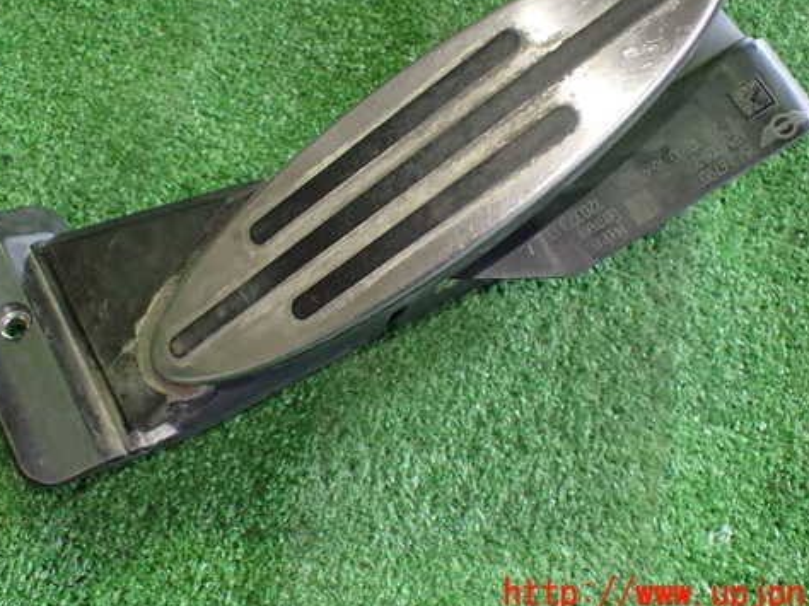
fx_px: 888
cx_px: 377
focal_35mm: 38
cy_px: 232
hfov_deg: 49.0
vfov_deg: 37.5
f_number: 2.3
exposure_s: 1/80
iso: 800
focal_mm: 5.4
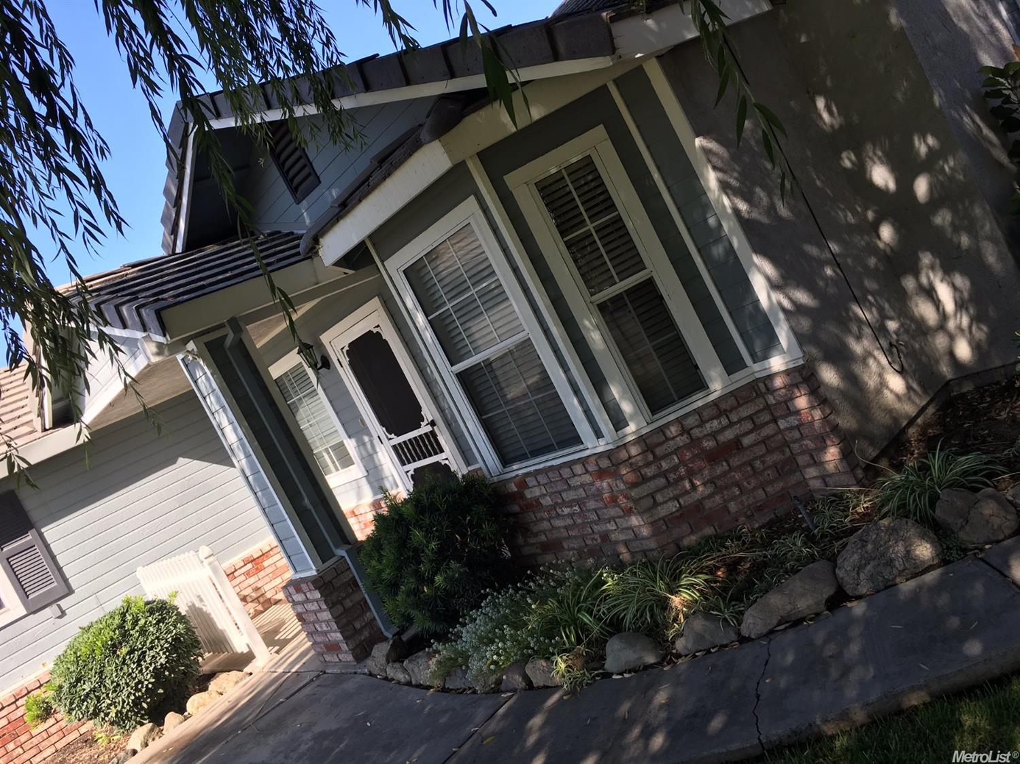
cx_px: 510
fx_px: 854
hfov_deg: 61.7
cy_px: 382
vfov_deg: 48.2
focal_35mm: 29
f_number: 2.2
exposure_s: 1/538
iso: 25
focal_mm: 4.15
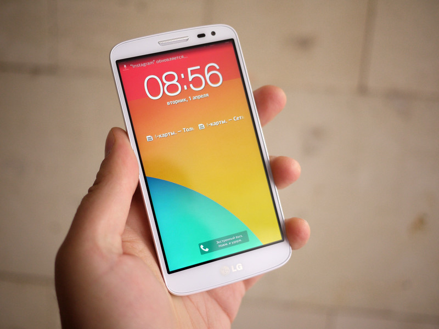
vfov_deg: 36.0
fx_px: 507
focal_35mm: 40
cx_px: 220
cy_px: 164
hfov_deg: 46.8
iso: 250
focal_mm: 20
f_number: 1.7
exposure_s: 1/640
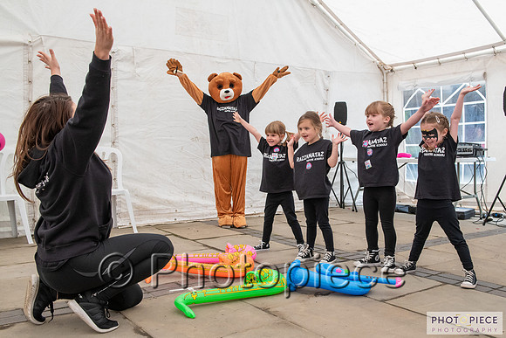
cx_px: 280
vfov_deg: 37.5
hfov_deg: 53.8
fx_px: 497
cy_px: 187
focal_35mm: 35
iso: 1000
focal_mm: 32
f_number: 6.3
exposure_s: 1/250
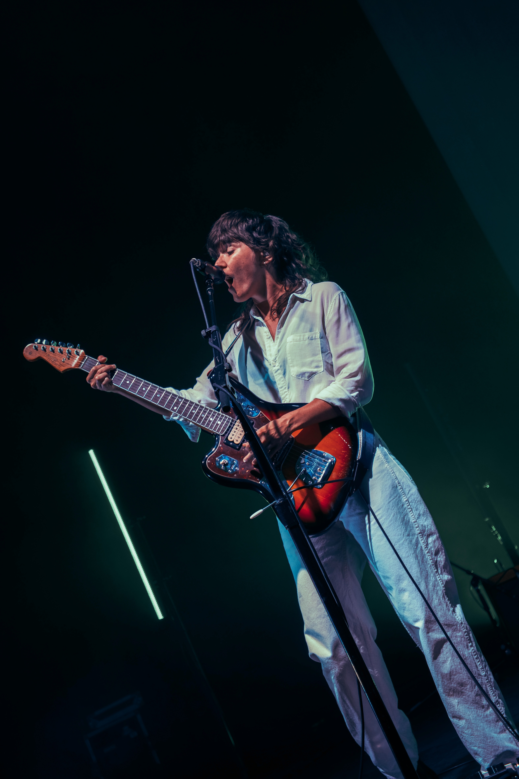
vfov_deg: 36.9
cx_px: 260
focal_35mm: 54
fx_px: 1168
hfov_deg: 25.1
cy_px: 390
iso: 640
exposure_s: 1/125
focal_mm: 35.9
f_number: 3.2
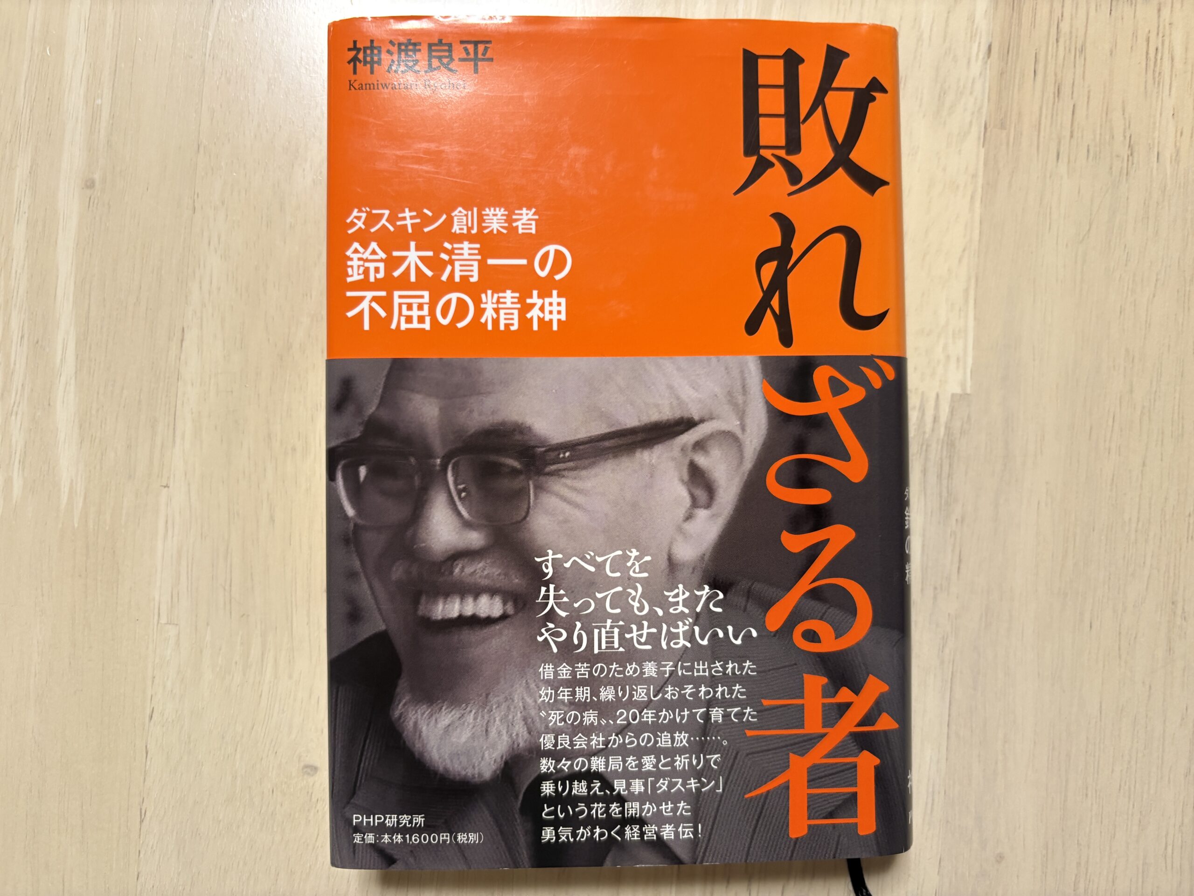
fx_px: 897
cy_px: 448
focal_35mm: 26
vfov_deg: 53.1
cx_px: 597
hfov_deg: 67.3
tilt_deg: -87.9
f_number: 1.6
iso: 200
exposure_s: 1/60
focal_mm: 5.96
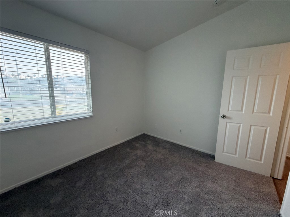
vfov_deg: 85.7
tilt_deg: -8.5
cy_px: 108
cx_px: 145
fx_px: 117
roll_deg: -0.2
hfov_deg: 102.1
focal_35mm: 14
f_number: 2.2
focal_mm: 2.22
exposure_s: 1/120
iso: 250
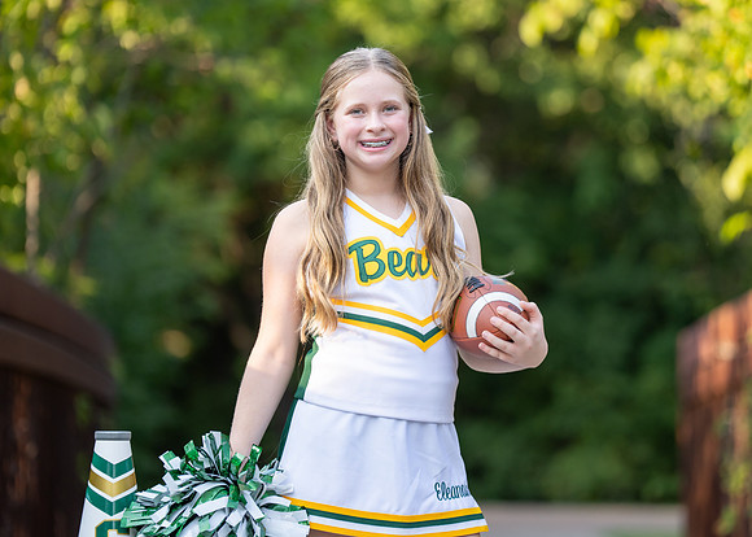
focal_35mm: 190
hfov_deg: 10.6
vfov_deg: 7.6
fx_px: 4059
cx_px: 406
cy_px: 236
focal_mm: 157
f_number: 2.8
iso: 320
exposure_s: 1/800
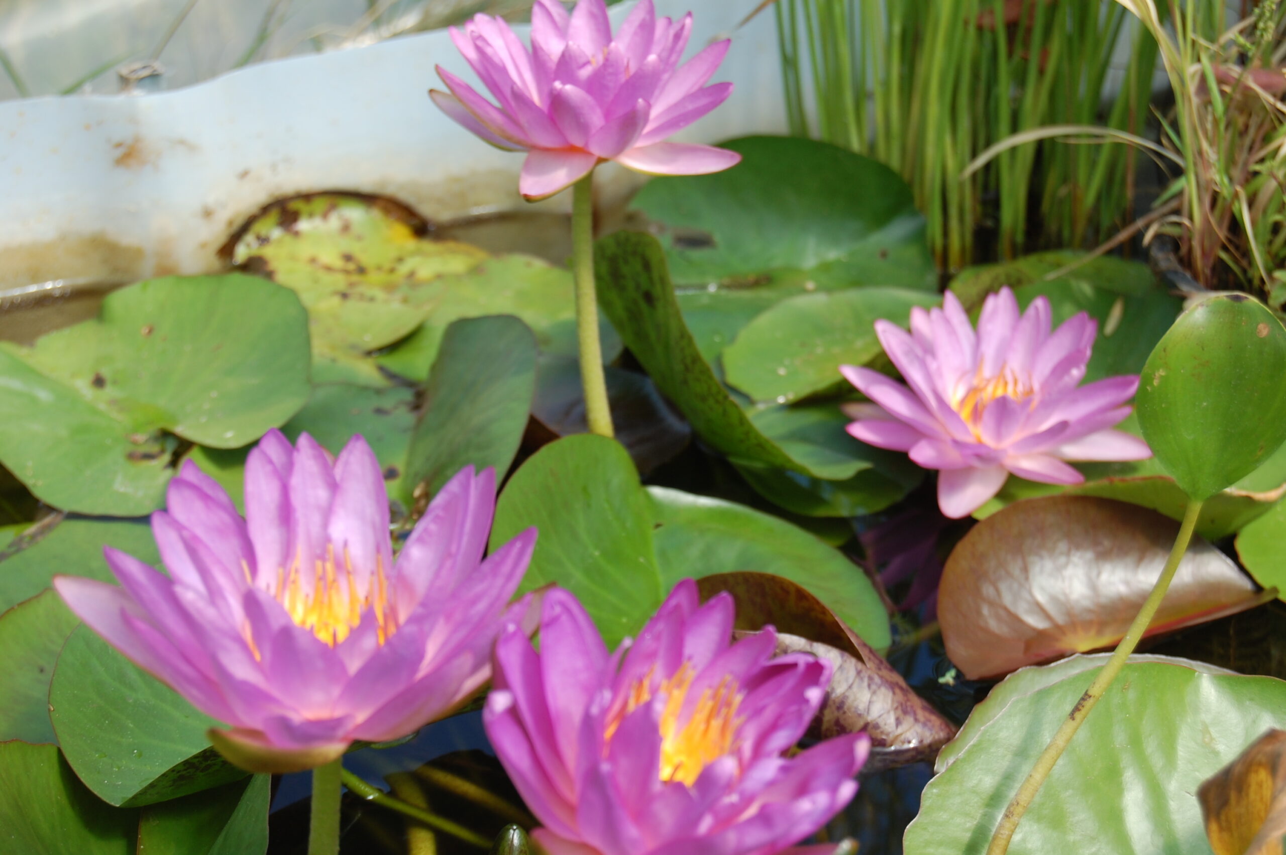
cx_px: 643
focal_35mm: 82
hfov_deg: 24.6
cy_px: 428
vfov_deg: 16.5
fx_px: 2944
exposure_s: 1/250
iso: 200
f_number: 8
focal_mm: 55
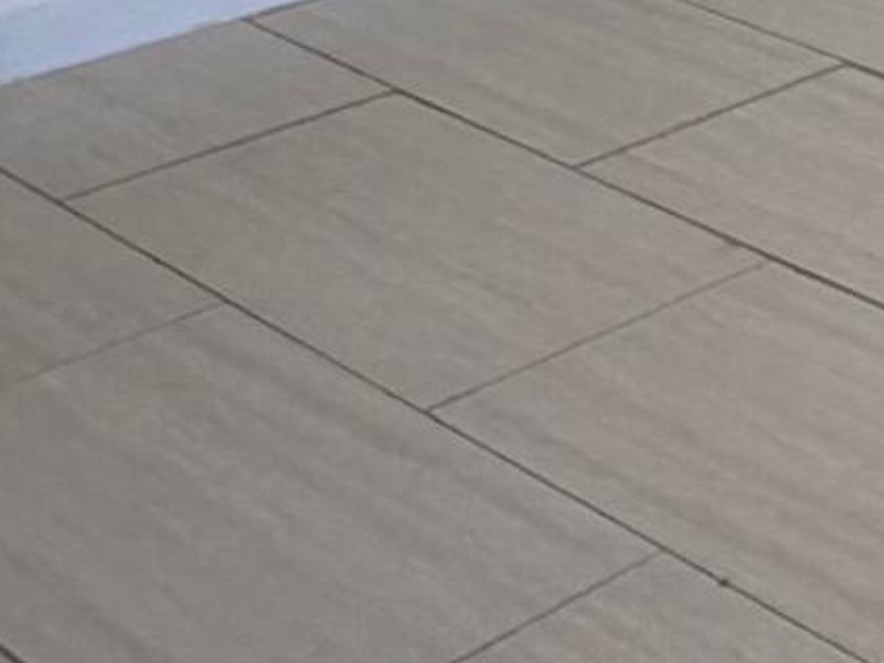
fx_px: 2426
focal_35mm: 95
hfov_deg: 16.1
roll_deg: +0.2
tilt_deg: -5.1
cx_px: 1753
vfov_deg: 13.3
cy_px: -686
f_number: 2.2
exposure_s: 1/120
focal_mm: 2.22
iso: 160
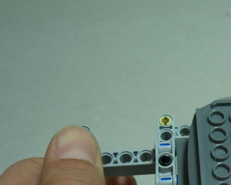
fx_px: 616
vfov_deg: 16.9
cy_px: 164
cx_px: 224
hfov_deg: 20.6
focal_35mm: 90
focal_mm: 7.9
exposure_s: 1/20
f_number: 2.8
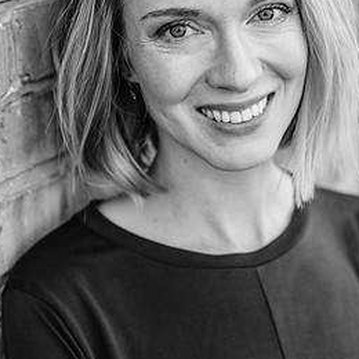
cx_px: 188
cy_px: 94
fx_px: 1467
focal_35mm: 125
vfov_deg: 13.9
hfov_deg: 14.0
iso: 200
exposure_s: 1/250
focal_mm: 85
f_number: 3.2
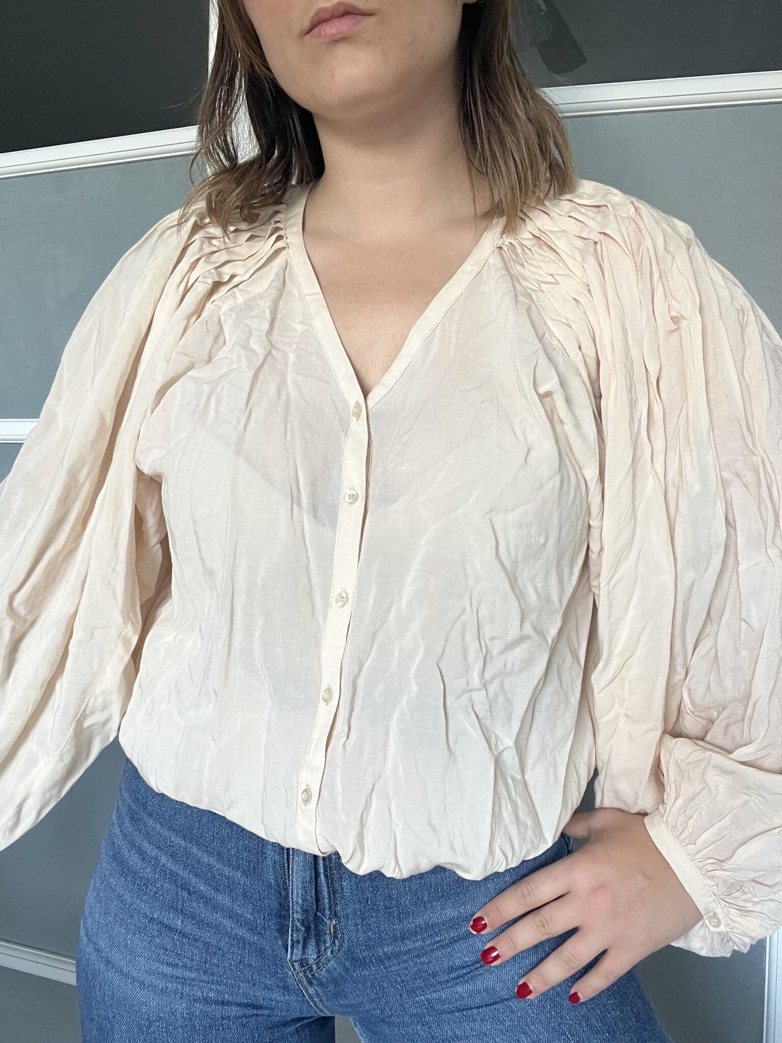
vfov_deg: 60.0
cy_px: 522
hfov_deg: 46.8
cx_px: 391
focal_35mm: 30
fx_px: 904
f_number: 2.2
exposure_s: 1/50
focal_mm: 2.71
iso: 100
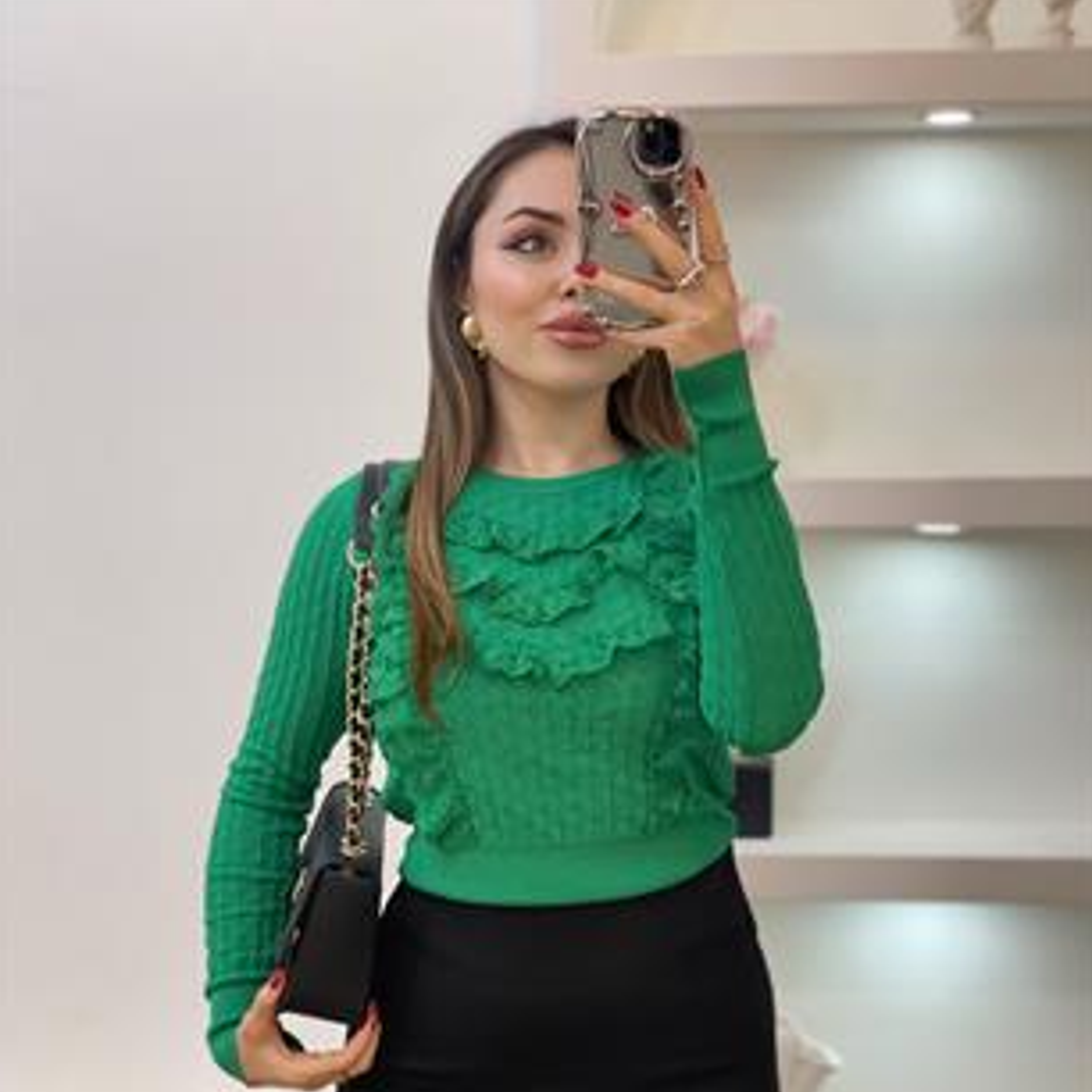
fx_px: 2213
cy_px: 716
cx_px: 542
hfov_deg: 27.7
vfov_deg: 27.6
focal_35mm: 62
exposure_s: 1/100
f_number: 2
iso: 80
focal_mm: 6
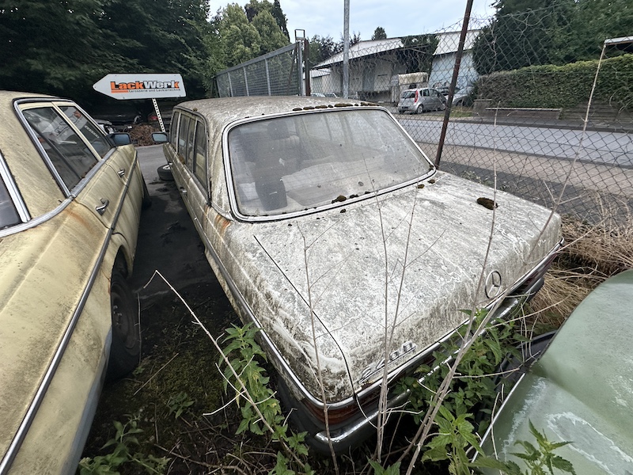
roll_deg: +2.6
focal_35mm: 14
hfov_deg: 102.1
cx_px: 316
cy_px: 238
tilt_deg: -29.4
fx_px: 256
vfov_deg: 85.7
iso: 125
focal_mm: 2.22
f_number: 2.2
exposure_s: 1/99
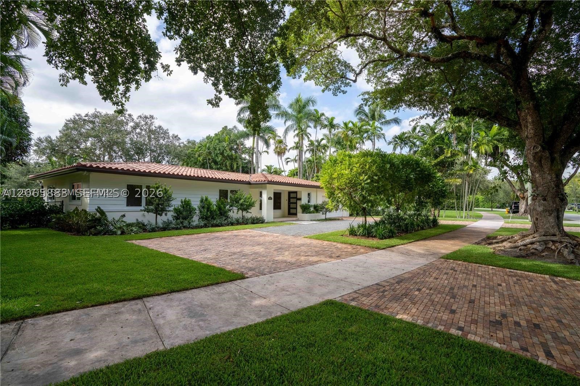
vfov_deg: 73.7
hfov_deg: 96.7
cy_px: 193
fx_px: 258
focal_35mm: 16
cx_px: 290
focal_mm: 16
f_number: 6.3
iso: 400
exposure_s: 1/1000
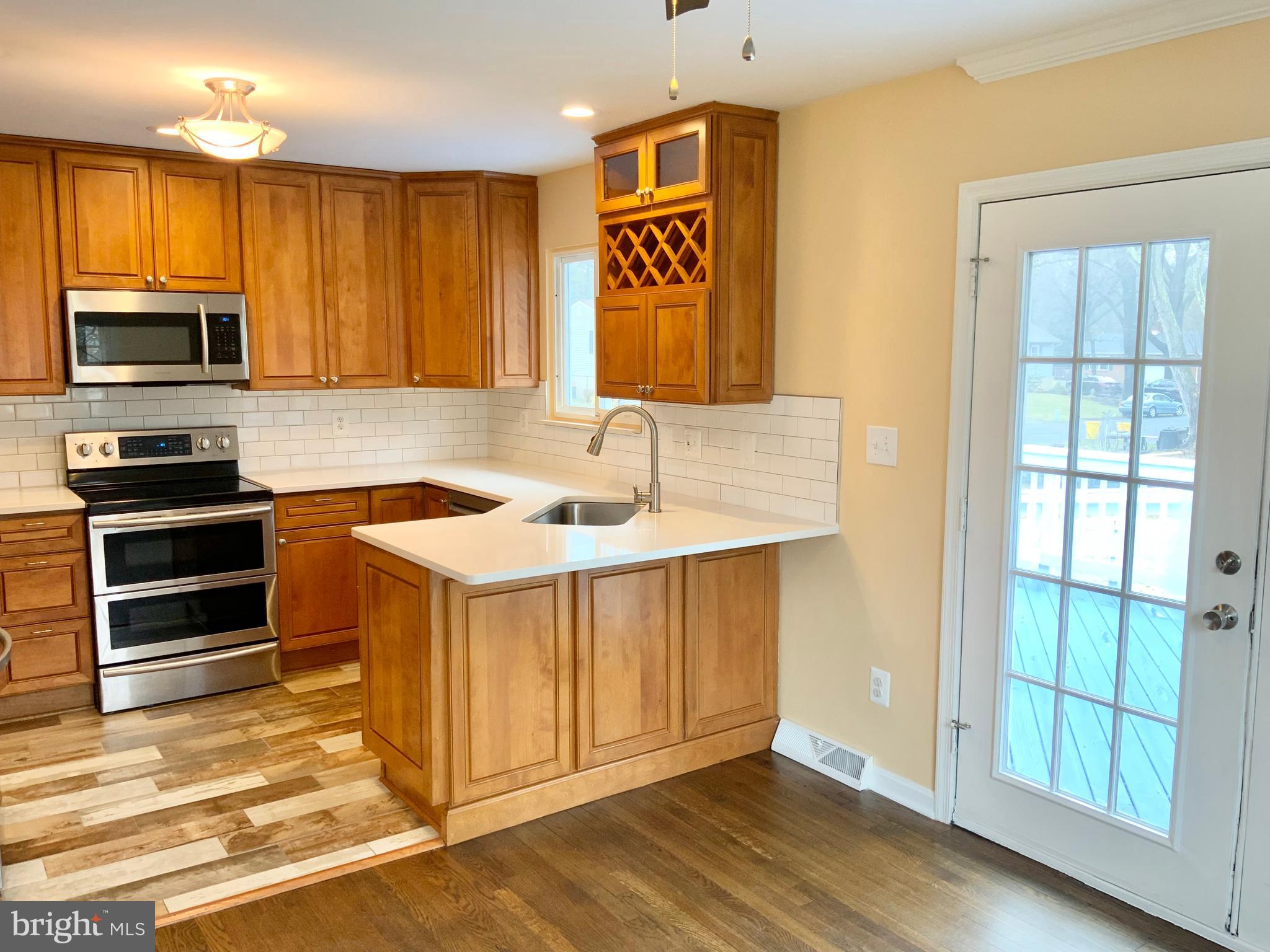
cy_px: 476
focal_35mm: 29
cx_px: 635
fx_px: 1064
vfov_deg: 48.2
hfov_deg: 61.7
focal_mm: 3
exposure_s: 1/60
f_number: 1.8
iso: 50
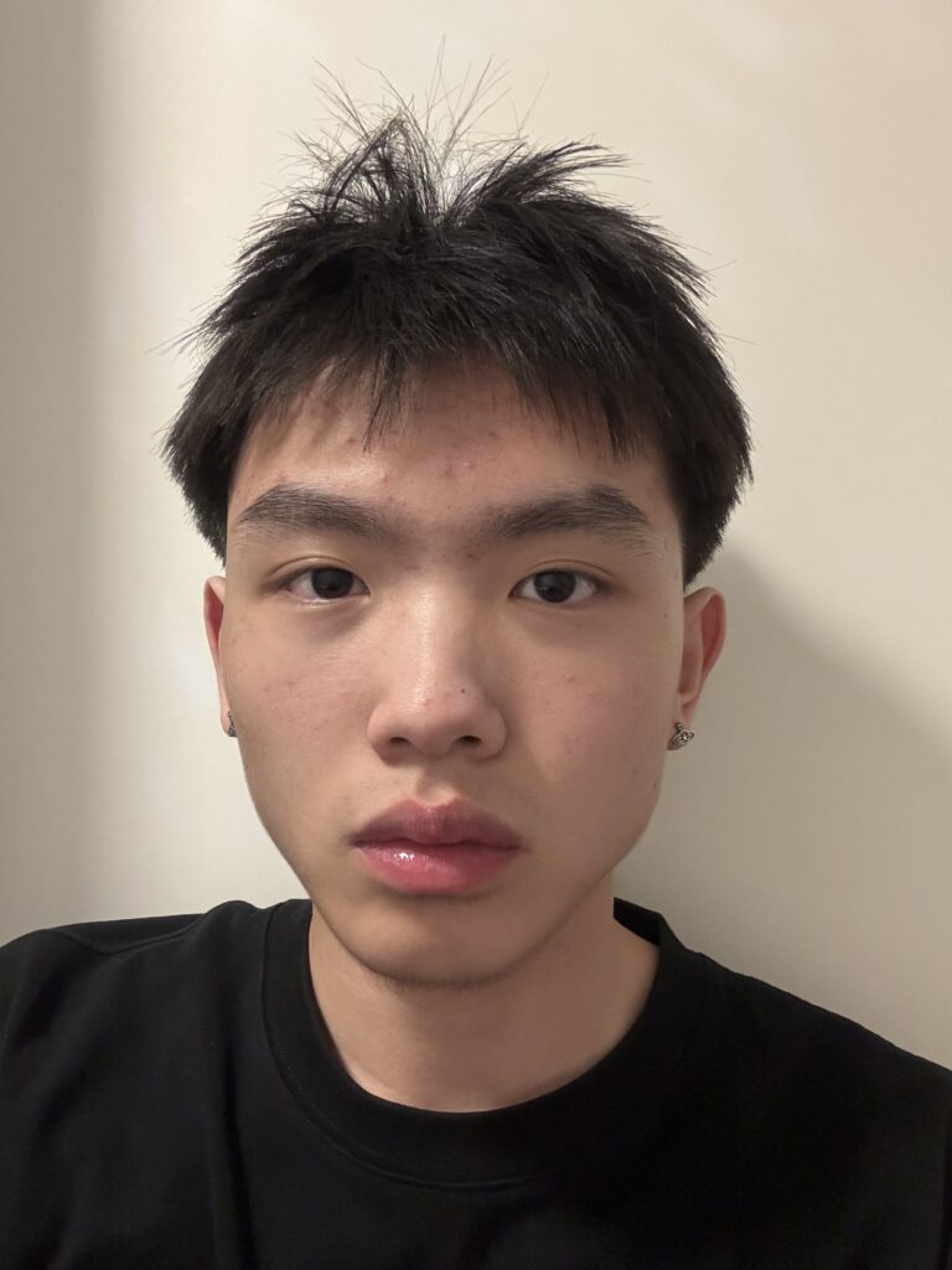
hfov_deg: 46.8
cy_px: 635
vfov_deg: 60.0
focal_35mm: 30
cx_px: 476
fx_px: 1100
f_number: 1.9
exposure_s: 1/30
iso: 400
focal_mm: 2.69
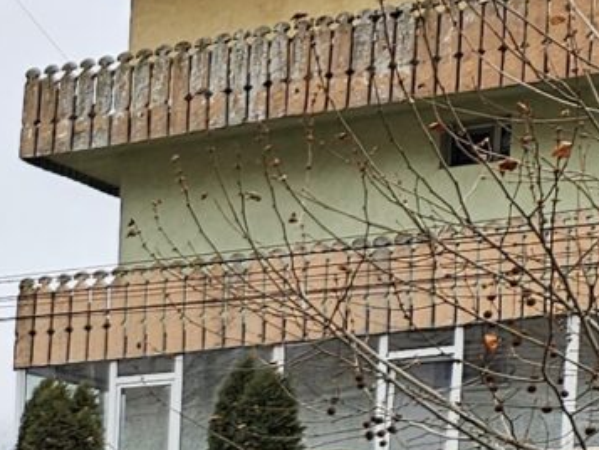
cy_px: 950
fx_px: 2856
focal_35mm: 165
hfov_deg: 9.4
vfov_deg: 8.5
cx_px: -1215
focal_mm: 5.4
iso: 25
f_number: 1.8
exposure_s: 1/184
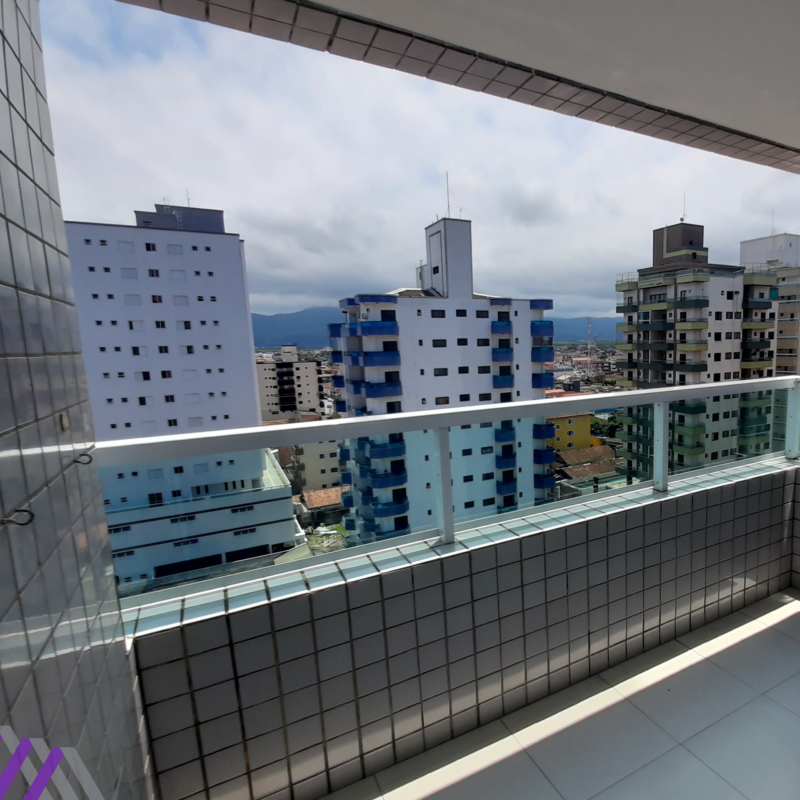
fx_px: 497
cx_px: 547
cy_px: 422
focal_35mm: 19
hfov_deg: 74.7
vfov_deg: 77.6
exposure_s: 1/1681
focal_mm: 1.42
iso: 40
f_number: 2.2
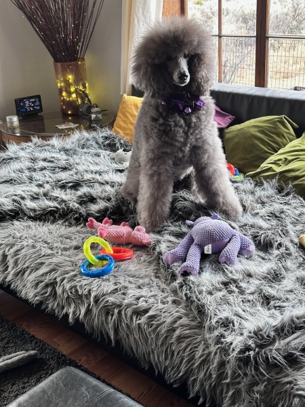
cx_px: 152
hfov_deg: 30.3
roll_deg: +3.5
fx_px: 564
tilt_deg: -21.2
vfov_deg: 39.7
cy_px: 204
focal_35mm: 48
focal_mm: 6.86
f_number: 1.78
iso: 125
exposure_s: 1/60
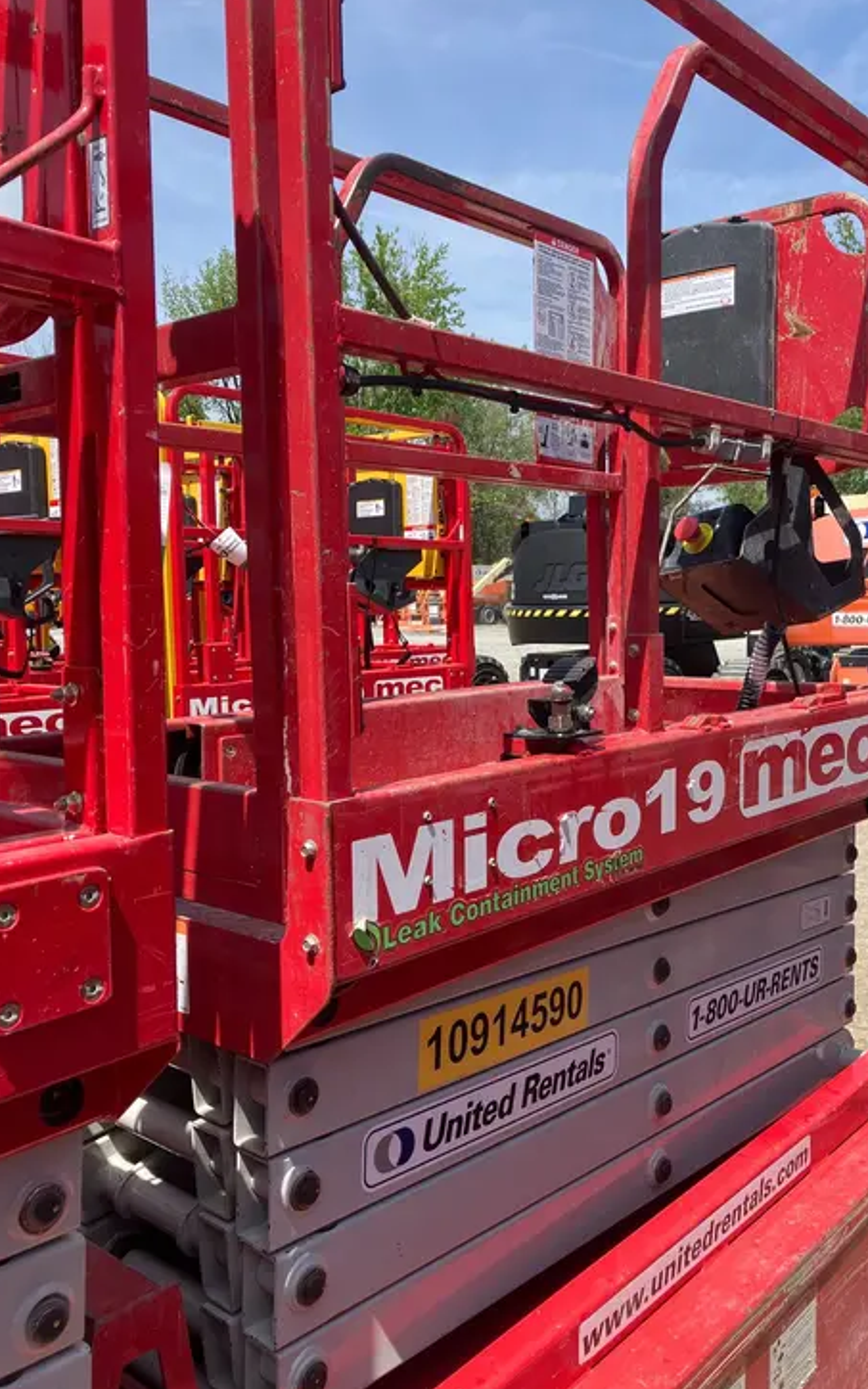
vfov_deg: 62.9
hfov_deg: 41.6
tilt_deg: -4.9
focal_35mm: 30
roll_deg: +0.2
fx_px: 1136
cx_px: 519
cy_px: 694
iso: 32
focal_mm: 3.99
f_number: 1.8
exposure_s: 1/934
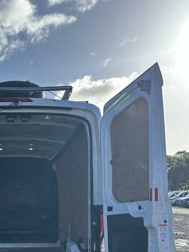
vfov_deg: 38.8
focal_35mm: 46
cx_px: 21
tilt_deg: -2.7
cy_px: 218
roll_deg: +0.4
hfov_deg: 30.3
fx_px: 334
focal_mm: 6.86
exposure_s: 1/3356
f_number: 1.78
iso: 80
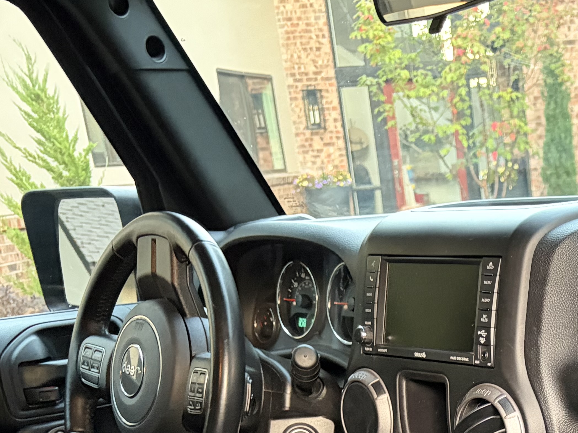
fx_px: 1186
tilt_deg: -19.9
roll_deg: +3.2
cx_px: 665
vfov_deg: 19.0
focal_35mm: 71
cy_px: 577
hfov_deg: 25.1
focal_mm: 5.96
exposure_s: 1/40
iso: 640
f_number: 1.6
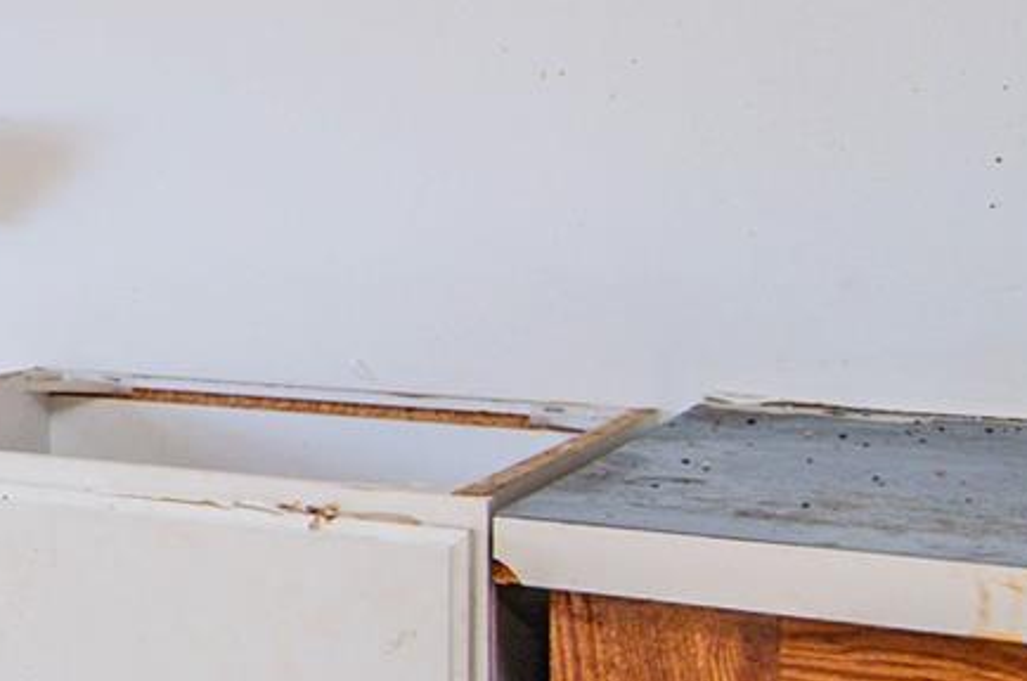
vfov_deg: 15.8
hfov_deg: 17.6
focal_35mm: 85
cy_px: 78
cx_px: -984
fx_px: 2421
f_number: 4
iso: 250
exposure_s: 1/60
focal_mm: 18
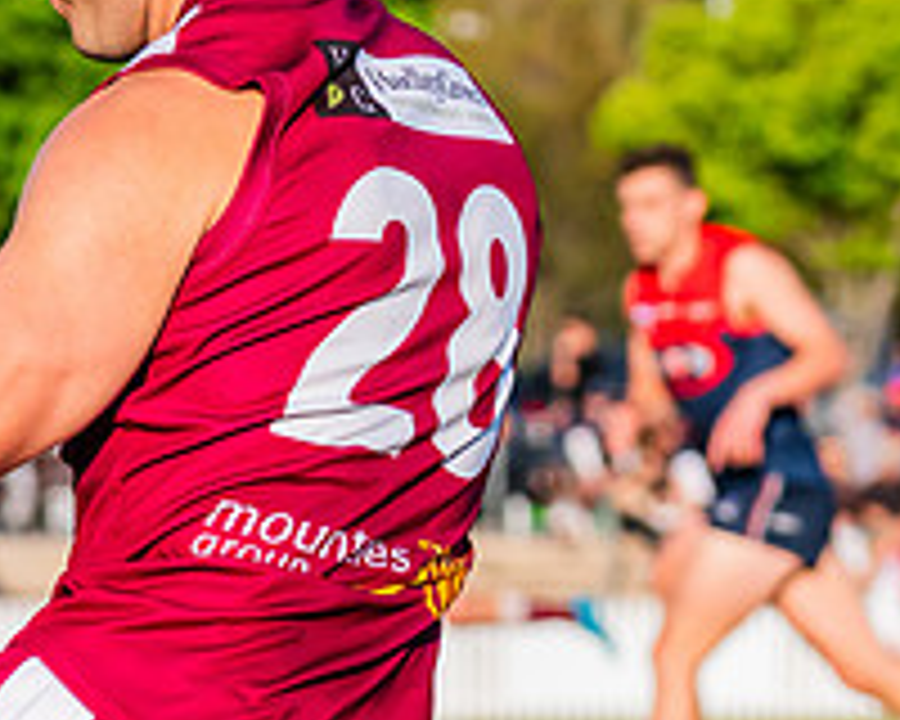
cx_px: -87
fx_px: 15289
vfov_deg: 2.7
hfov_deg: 3.4
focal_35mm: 574
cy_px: 695
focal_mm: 170
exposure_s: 1/1250
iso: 800
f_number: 9
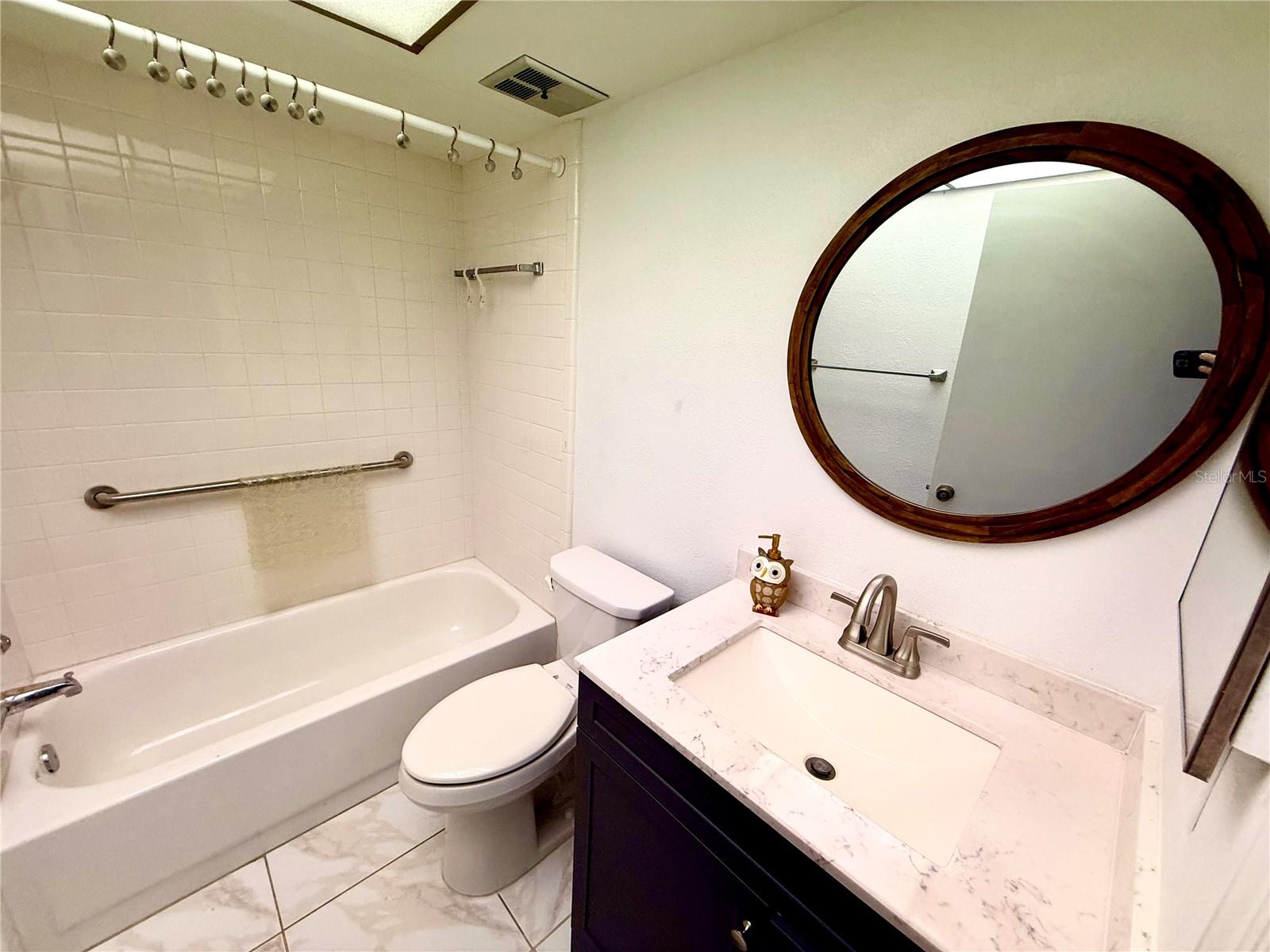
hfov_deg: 102.1
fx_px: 514
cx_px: 635
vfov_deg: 85.7
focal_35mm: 14
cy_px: 476
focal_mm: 2.22
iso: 160
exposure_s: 1/120
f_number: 2.2
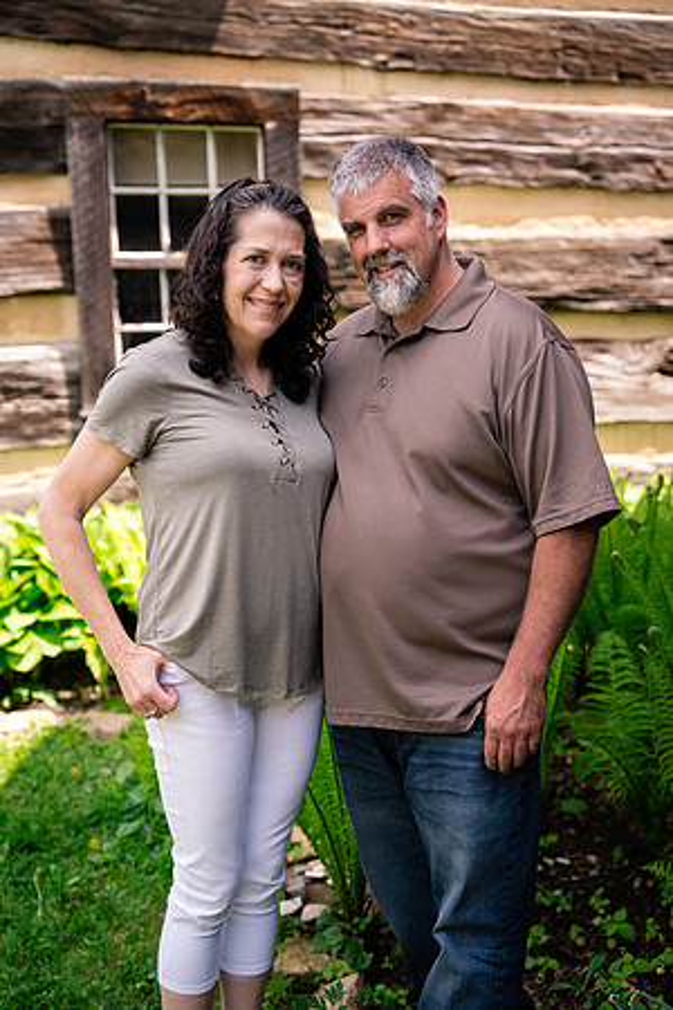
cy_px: 505
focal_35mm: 51
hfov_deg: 26.5
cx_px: 336
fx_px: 1430
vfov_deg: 38.9
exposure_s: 1/250
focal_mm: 51
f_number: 2.8
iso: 100
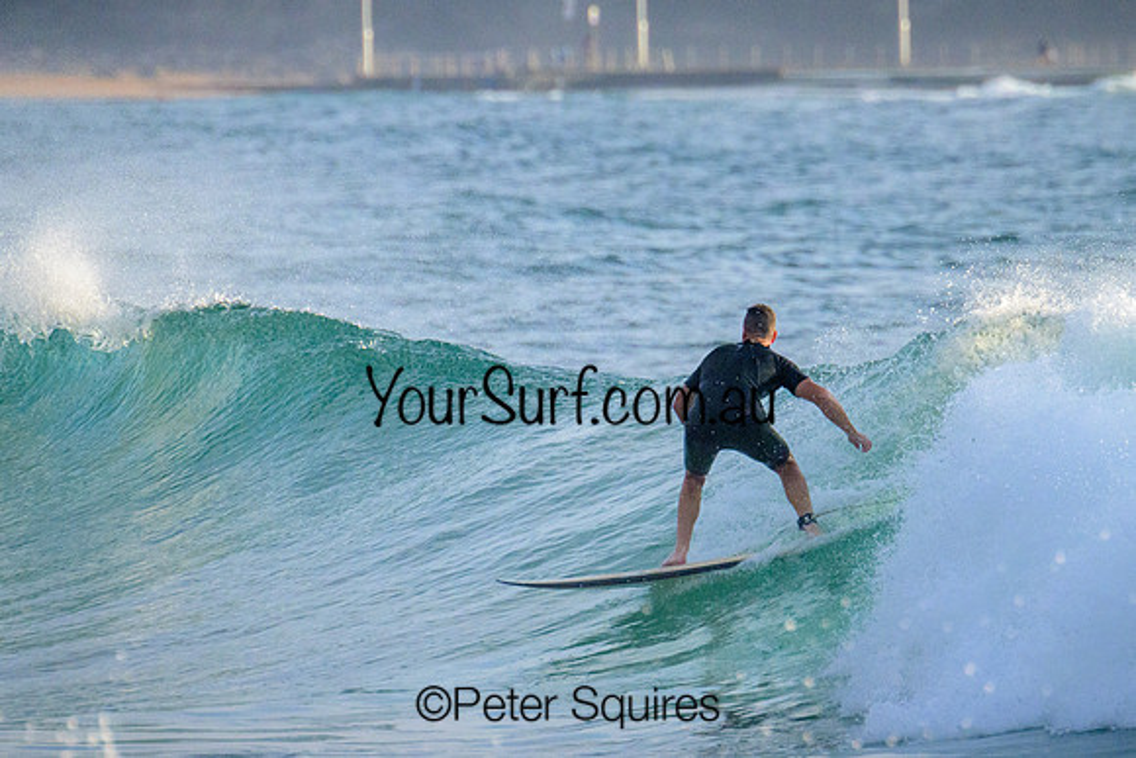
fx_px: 34584
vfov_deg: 1.3
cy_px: 355
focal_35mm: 1096
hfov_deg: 1.9
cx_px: 592
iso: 2500
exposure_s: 1/2000
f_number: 13
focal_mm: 800
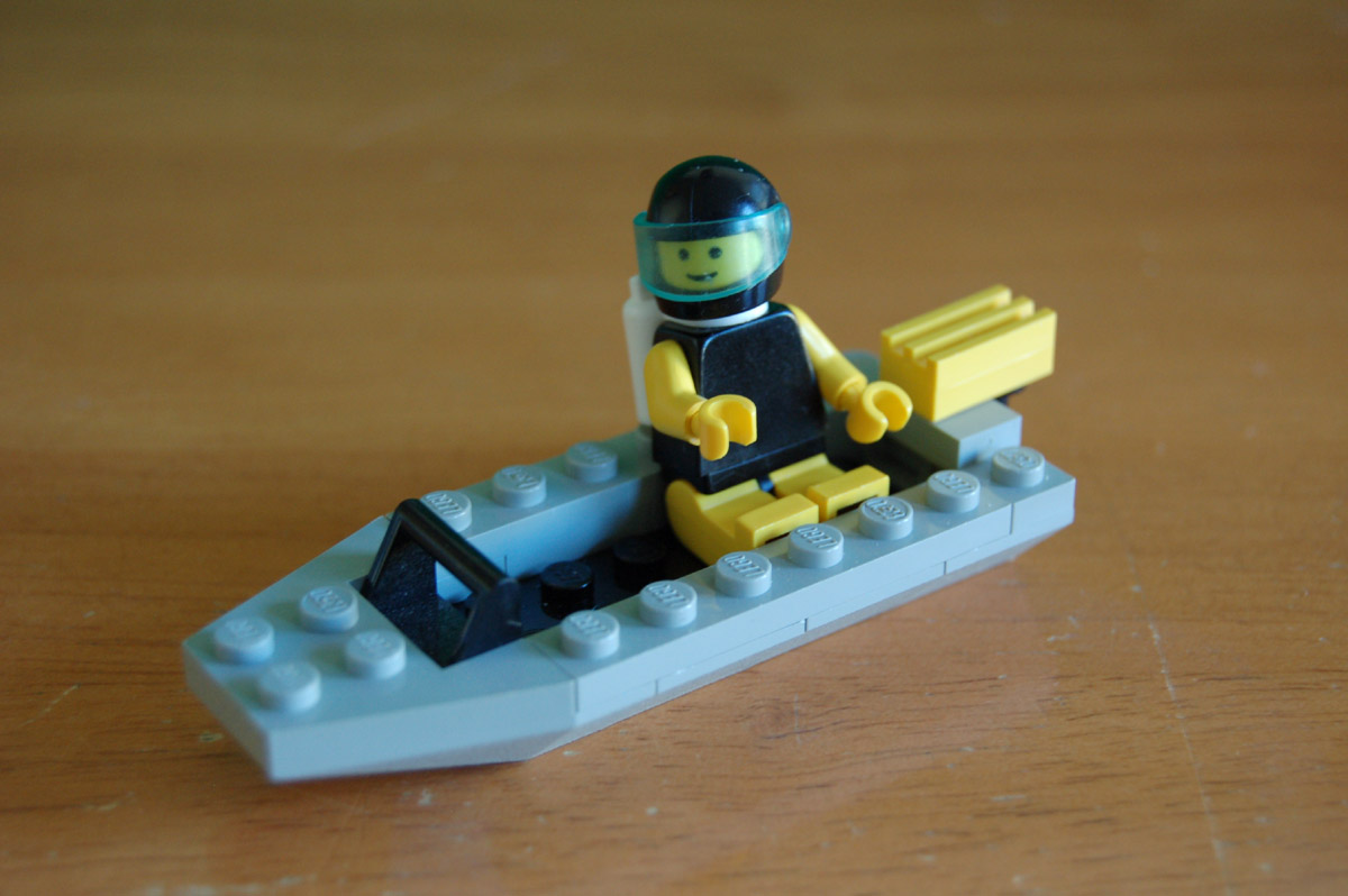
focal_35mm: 68
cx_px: 674
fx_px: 2525
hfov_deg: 29.9
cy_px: 448
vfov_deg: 20.1
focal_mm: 45
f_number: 5.3
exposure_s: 1/15
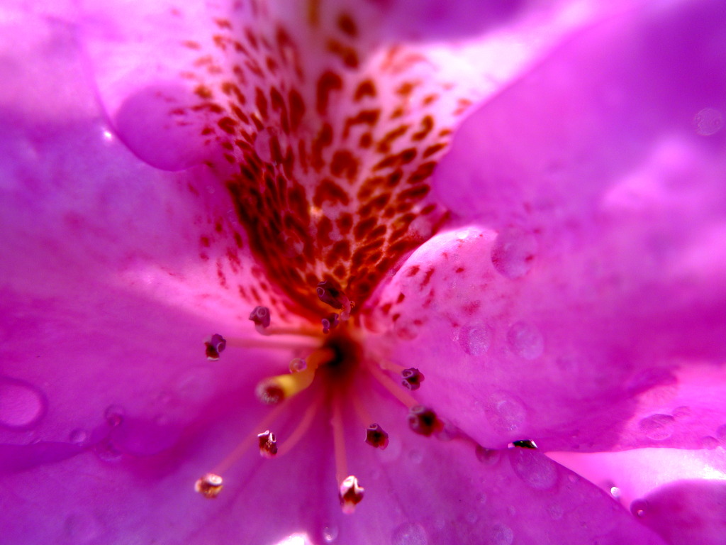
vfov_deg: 56.8
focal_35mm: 24
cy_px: 272
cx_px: 363
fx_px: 503
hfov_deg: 71.6
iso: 80
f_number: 2.8
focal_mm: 5.1
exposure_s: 1/400
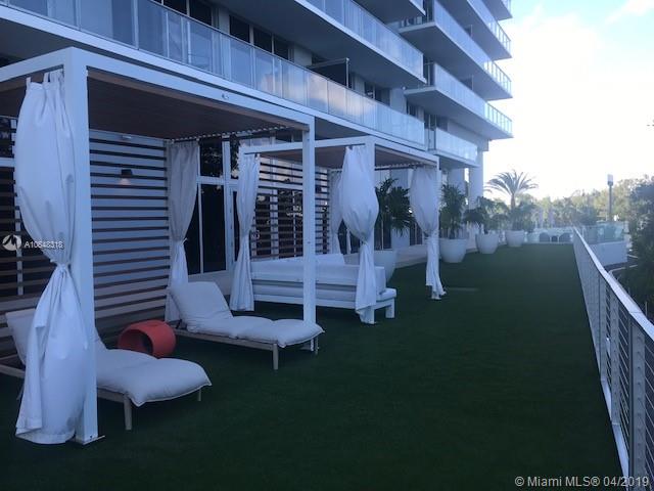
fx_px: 529
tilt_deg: -2.0
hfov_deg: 63.4
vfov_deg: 49.7
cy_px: 246
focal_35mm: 28
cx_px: 327
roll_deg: +1.2
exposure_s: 1/517
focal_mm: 3.99
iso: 20
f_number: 1.8
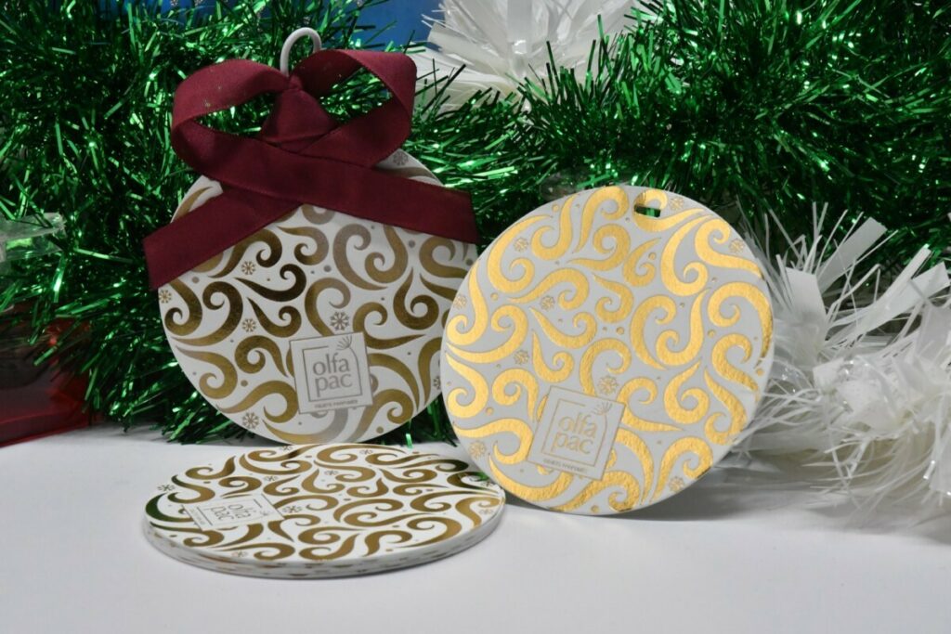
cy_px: 317
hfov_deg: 24.8
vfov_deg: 16.7
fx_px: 2166
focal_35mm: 82
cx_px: 476
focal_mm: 55
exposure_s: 1/160
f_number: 16
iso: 2500
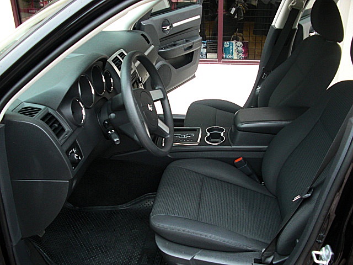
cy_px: 132
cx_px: 176
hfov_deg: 51.4
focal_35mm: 36
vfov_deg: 39.7
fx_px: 367
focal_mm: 6.3
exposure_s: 1/100
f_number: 2.8
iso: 200
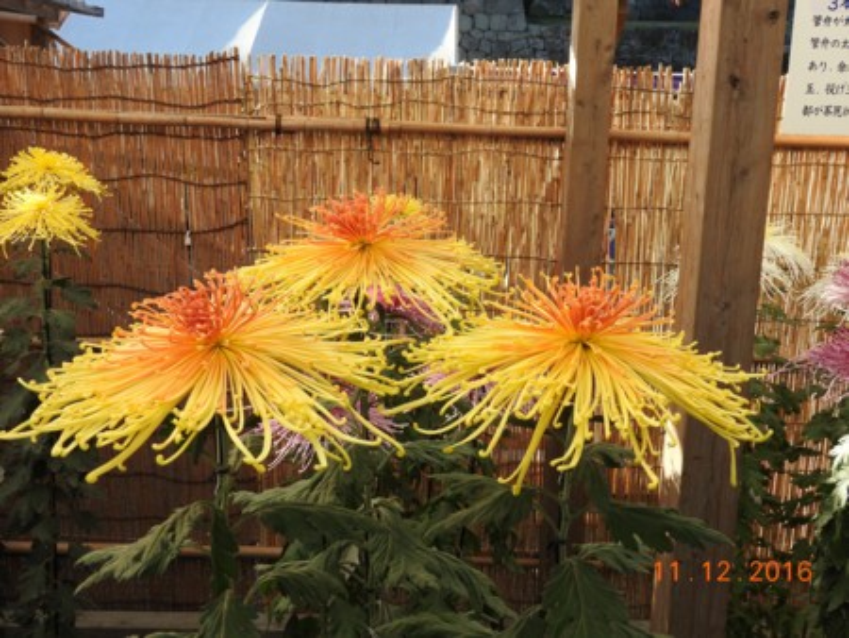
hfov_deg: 46.8
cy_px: 319
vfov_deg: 36.0
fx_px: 982
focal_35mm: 40
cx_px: 424
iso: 100
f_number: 3.8
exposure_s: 1/250
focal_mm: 7.2
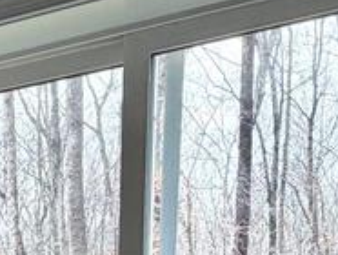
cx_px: -153
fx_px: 753
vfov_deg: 15.6
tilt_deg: -13.1
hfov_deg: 21.6
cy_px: 497
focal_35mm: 77
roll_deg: +3.2
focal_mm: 2.22
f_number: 2.2
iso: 32
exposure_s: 1/120
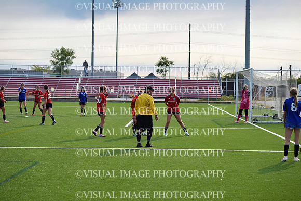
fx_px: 819
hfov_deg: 20.8
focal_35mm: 98
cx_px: 150
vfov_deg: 13.9
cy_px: 100
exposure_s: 1/4000
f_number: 4.8
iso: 720
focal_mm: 98
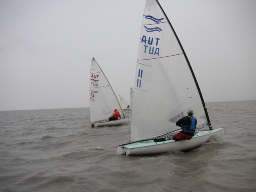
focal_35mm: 37
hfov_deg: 50.1
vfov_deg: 38.7
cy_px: 96
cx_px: 128
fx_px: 274
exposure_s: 1/350
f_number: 2.8
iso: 50
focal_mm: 6.1
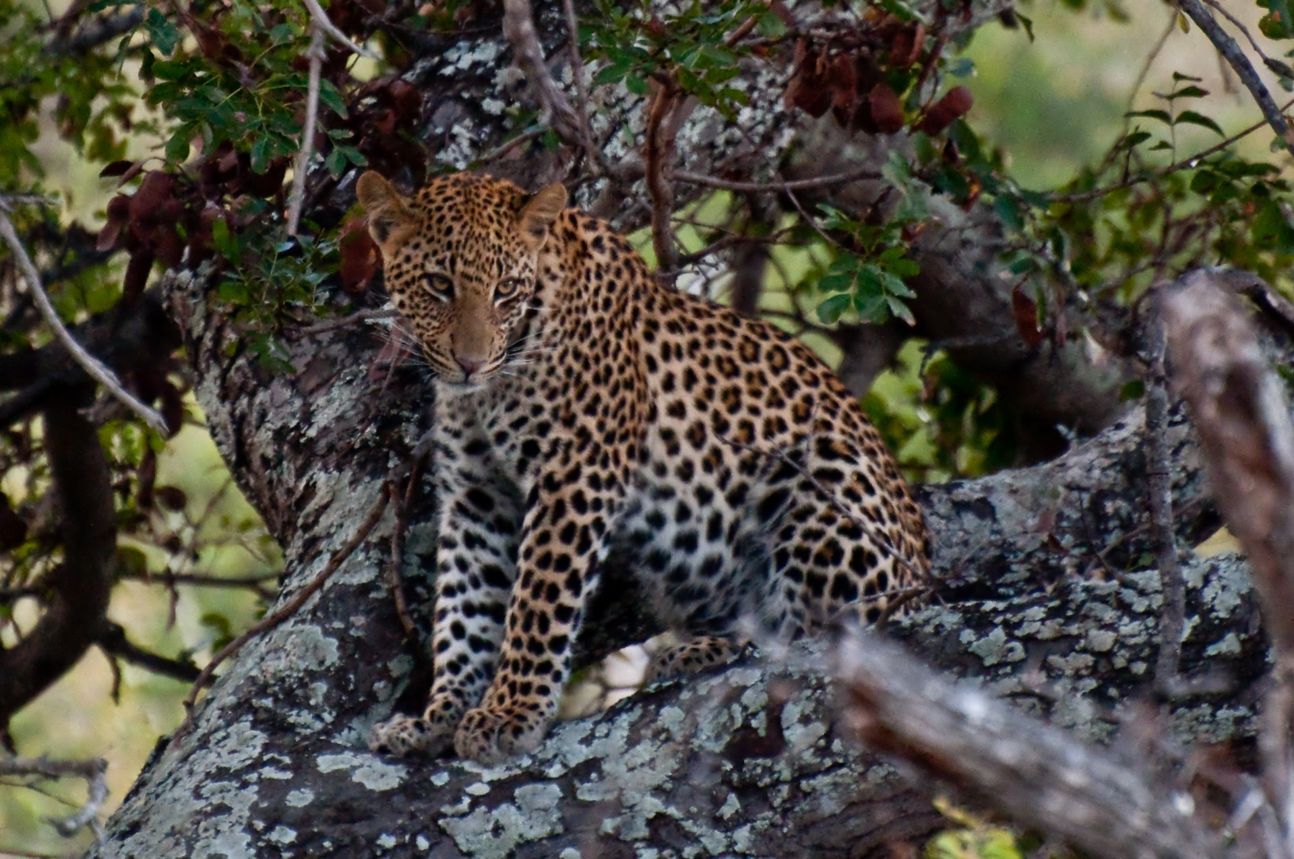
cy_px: 430
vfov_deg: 3.0
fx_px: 16154
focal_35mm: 450
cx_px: 647
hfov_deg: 4.6
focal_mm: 300
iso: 3200
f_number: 5.6
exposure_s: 1/640
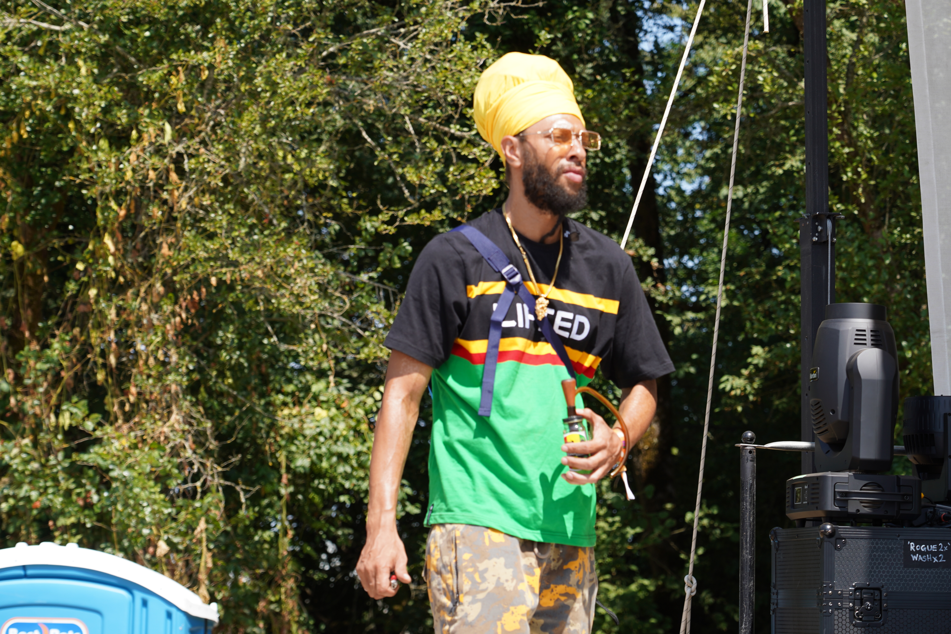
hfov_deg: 19.5
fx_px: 2774
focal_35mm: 105
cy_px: 317
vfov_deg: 13.0
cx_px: 476
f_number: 6.3
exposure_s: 1/200
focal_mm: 105
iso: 100
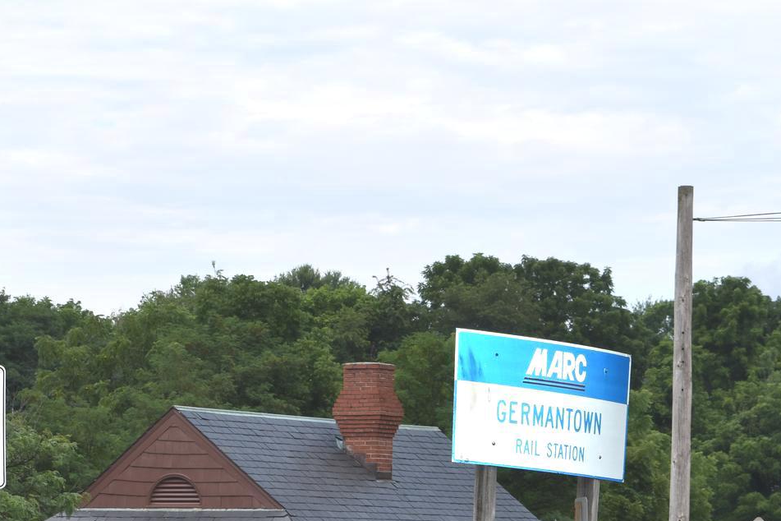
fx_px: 3644
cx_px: 353
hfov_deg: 12.2
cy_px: 507
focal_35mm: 168
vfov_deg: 8.1
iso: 100
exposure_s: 1/200
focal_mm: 52
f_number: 8
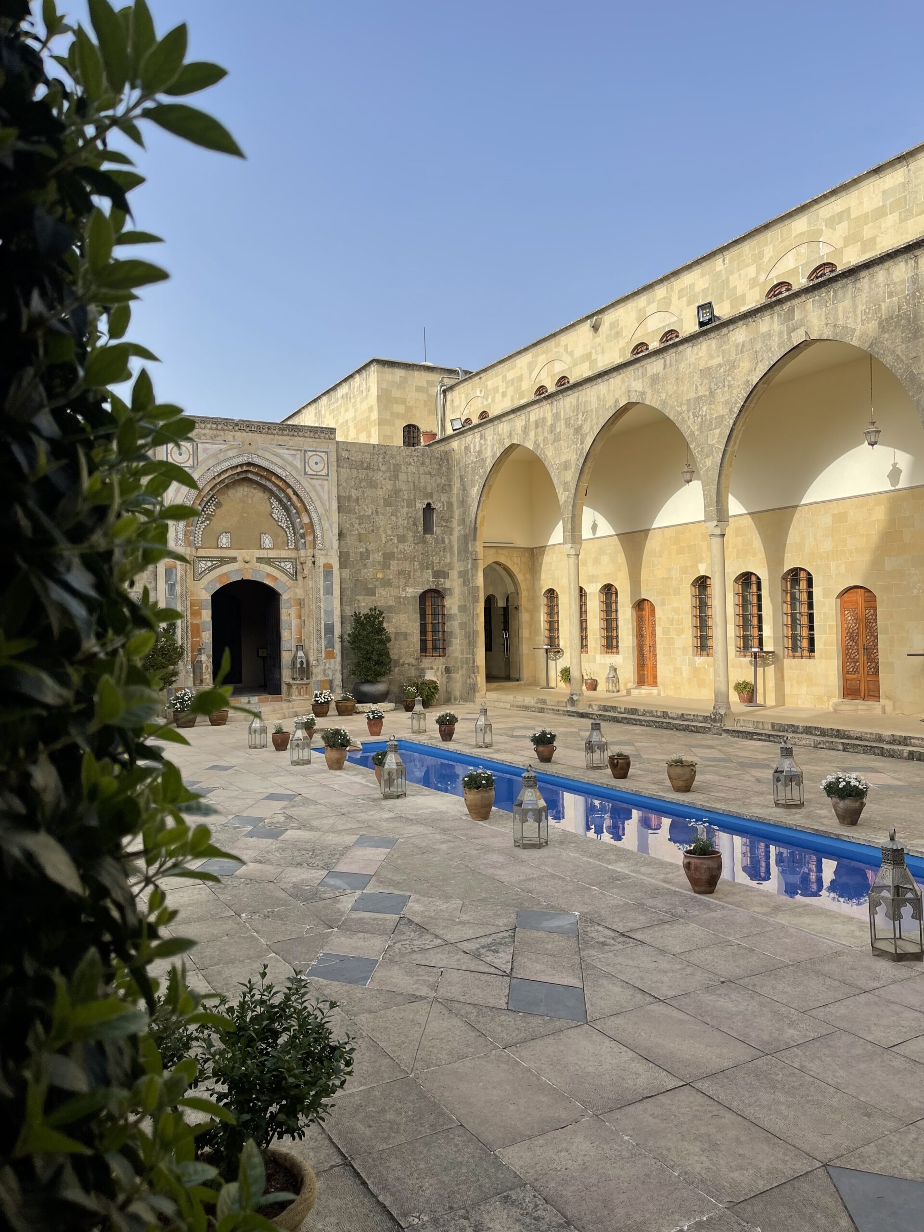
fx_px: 890
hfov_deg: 54.9
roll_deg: +1.6
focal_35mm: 25
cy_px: 616
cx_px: 462
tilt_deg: +1.8
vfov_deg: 69.4
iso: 32
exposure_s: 1/2247
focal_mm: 5.1
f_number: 1.6
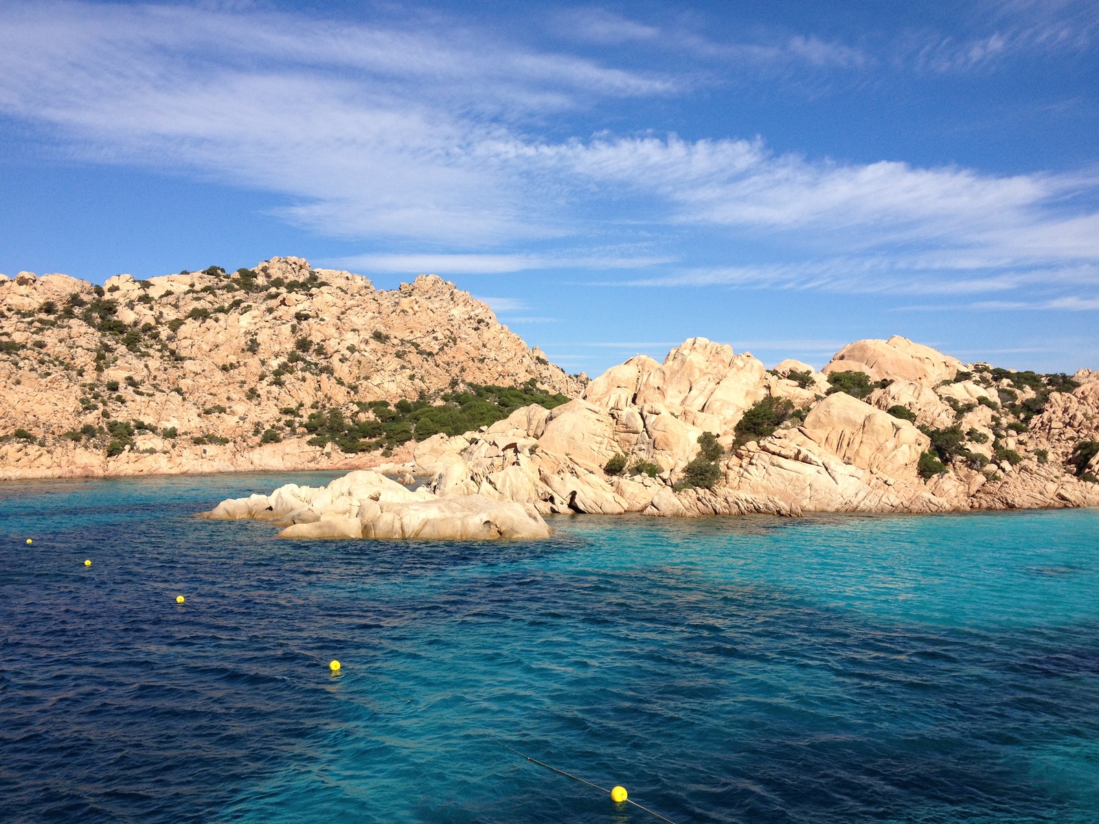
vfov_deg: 40.7
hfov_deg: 52.6
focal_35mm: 35
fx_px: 1111
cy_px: 412
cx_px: 550
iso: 64
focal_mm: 4.28
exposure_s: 1/2208
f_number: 2.4
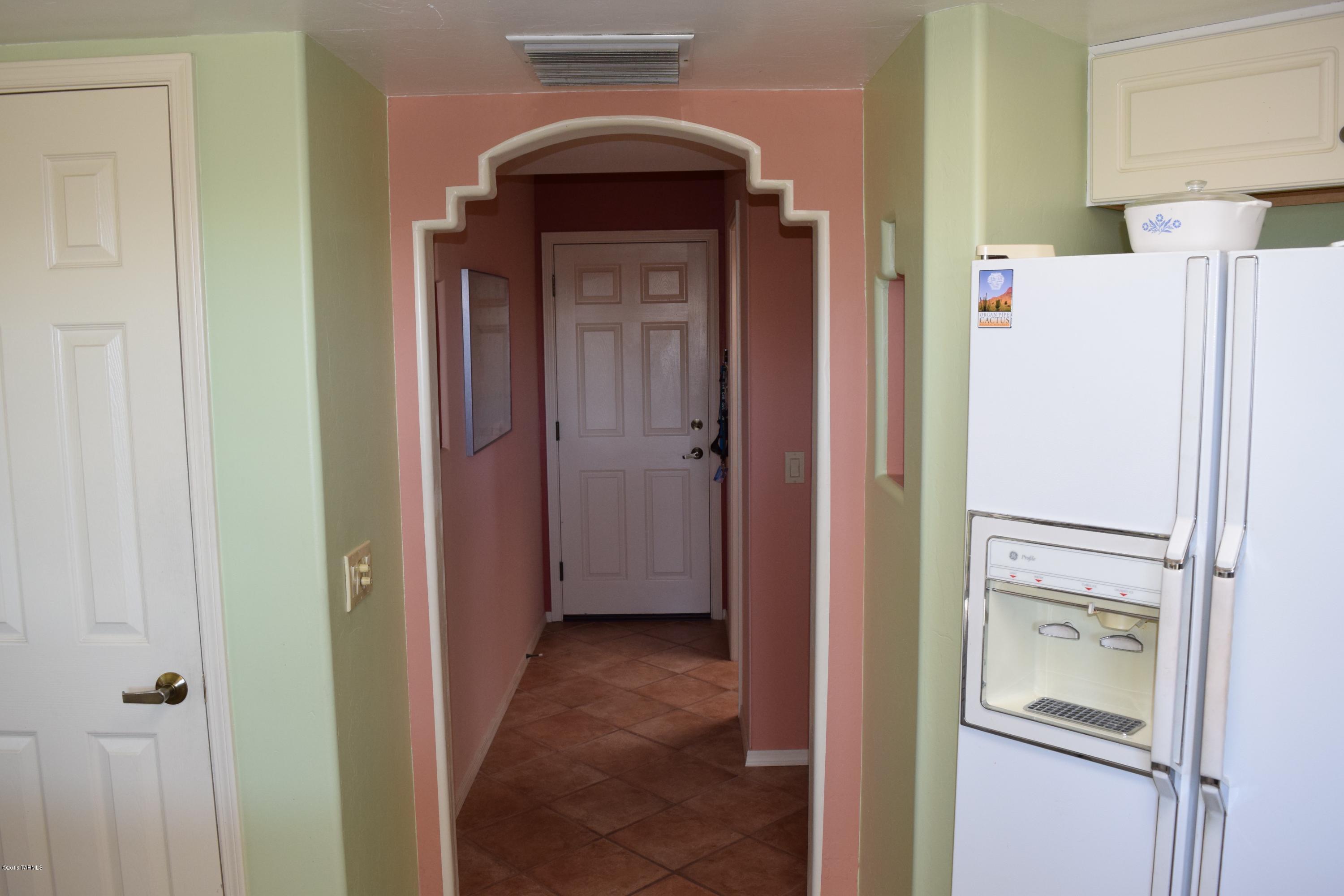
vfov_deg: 47.9
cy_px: 448
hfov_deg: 67.4
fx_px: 1008
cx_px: 672
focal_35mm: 27
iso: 800
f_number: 5.6
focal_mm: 18
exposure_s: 1/125
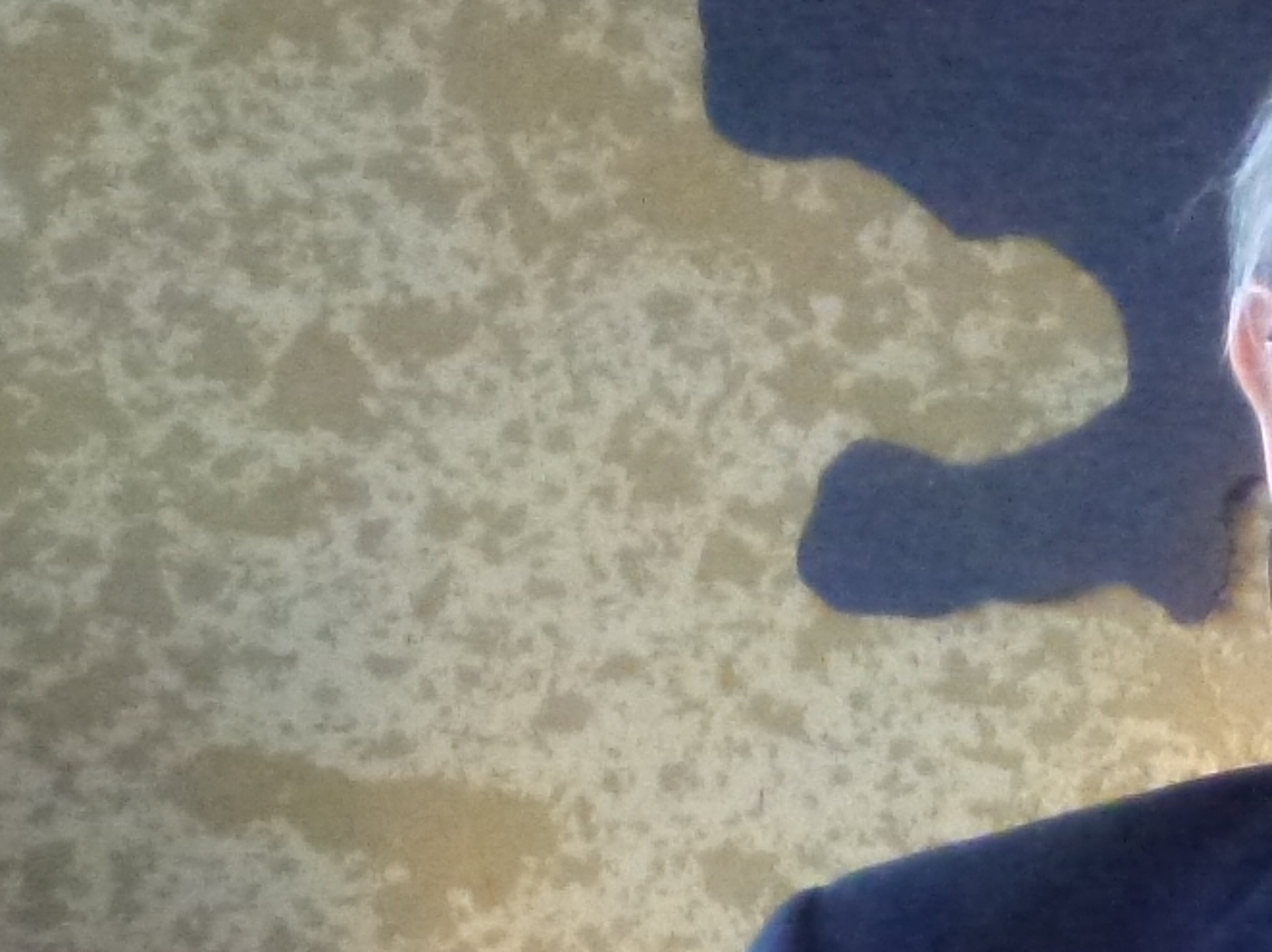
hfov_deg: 4.9
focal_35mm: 403
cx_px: 1984
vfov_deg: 3.7
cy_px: 548
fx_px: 14801
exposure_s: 1/80
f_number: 5
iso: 1600
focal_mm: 18.7
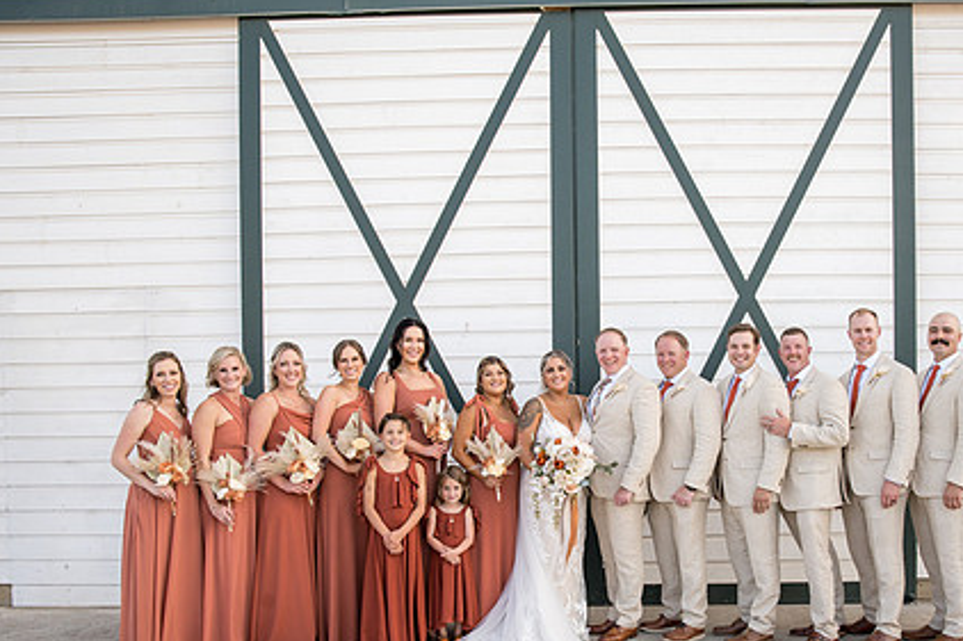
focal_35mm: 33
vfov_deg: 39.4
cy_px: 430
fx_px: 882
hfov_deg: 56.5
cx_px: 605
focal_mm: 24
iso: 640
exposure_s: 1/320
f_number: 6.3
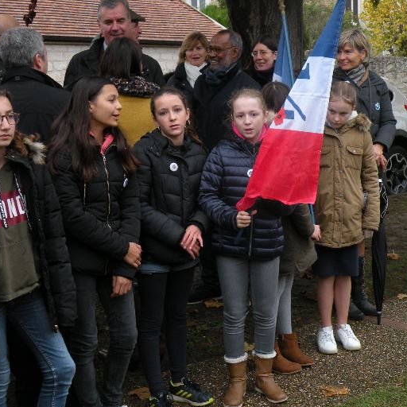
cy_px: 174
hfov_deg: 29.4
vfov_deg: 29.5
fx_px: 772
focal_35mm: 58
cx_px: 262
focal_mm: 7.4
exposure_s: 1/125
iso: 100
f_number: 3.2
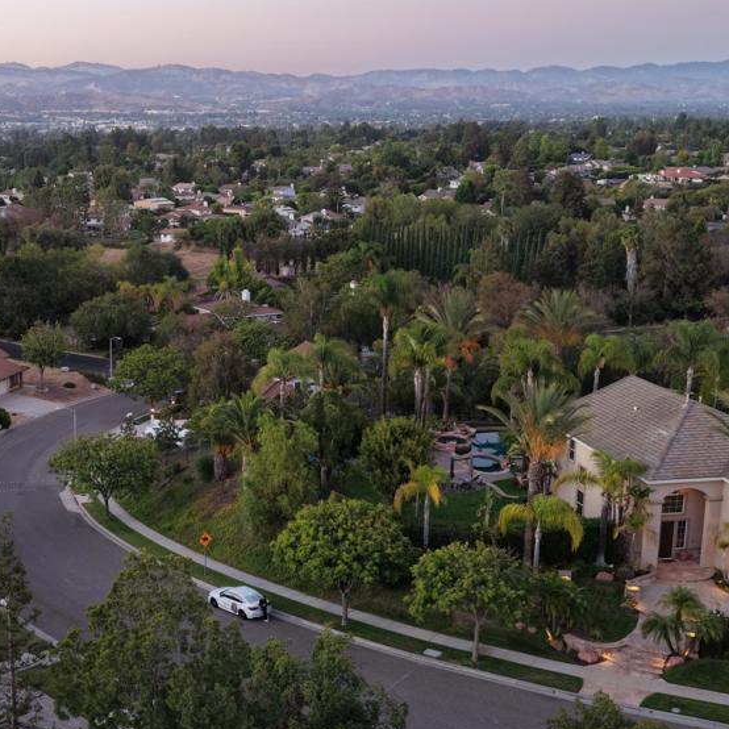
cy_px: 363
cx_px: 204
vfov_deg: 38.3
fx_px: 1048
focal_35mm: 44
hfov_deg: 37.6
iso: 320
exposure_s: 1/15
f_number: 2.8
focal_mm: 14.45
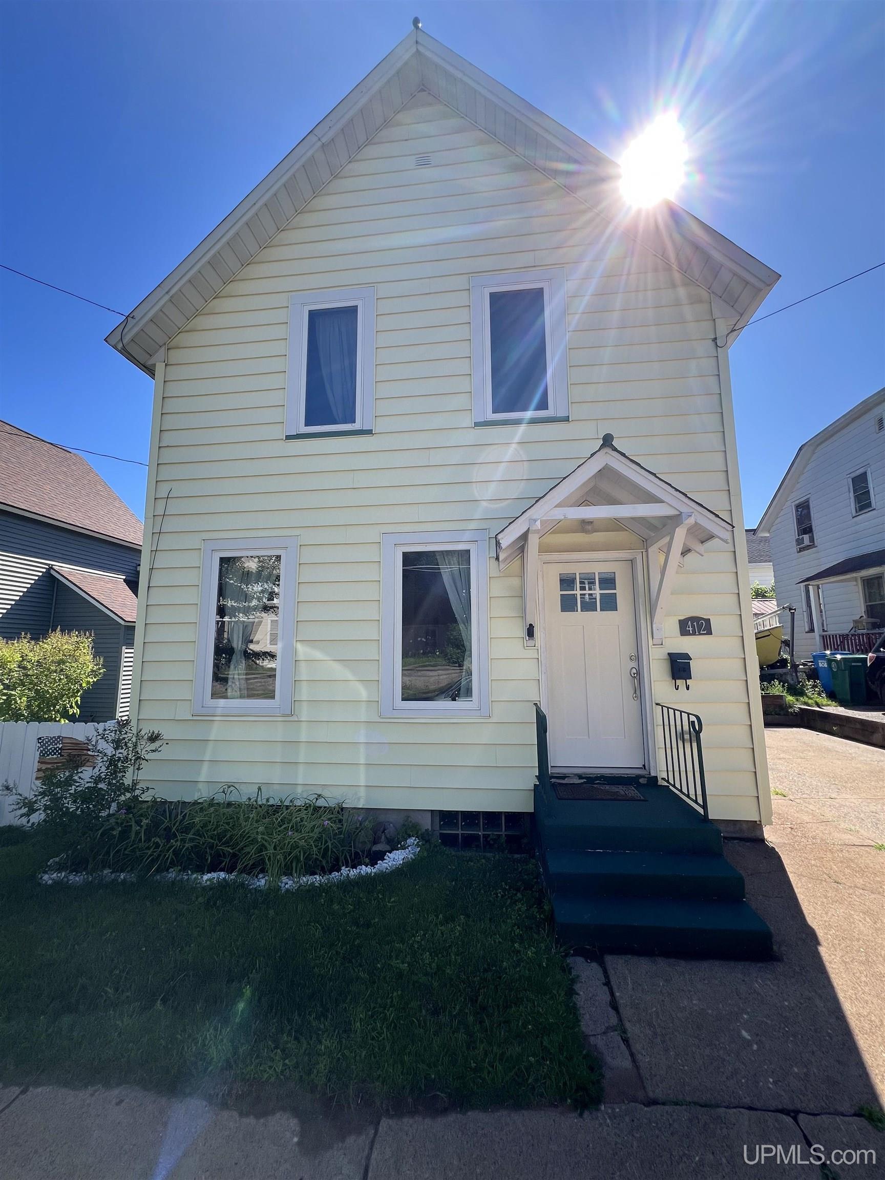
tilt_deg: +7.7
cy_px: 590
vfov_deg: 106.2
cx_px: 442
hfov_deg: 89.9
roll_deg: -0.5
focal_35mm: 13
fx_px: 443
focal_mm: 1.57
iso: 32
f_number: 1.8
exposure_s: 1/732
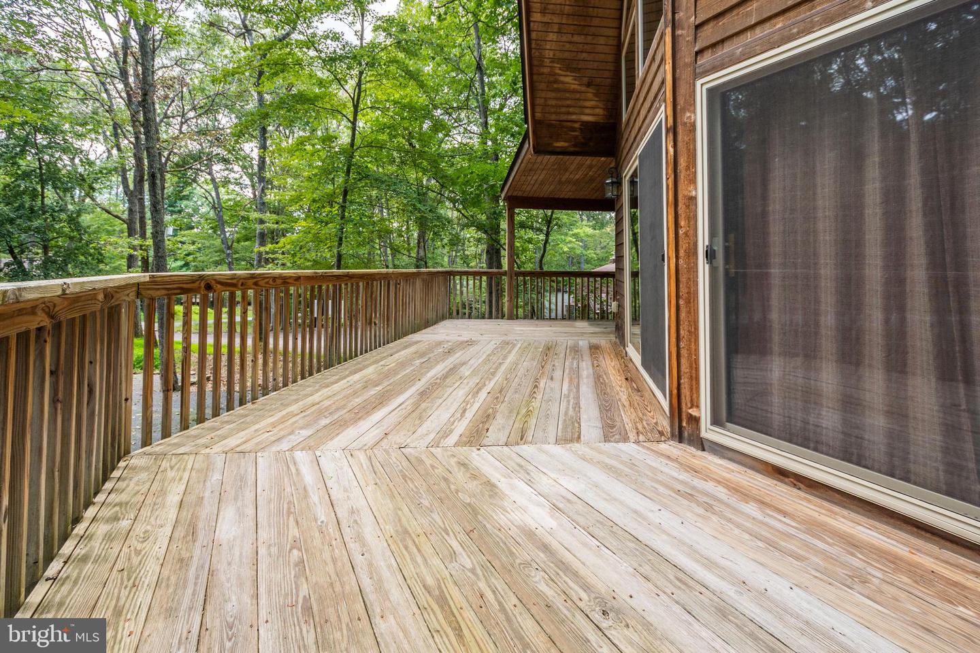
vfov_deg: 77.3
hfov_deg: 100.4
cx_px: 490
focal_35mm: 15
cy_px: 326
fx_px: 408
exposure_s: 1/80
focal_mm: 10
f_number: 4.5
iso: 200
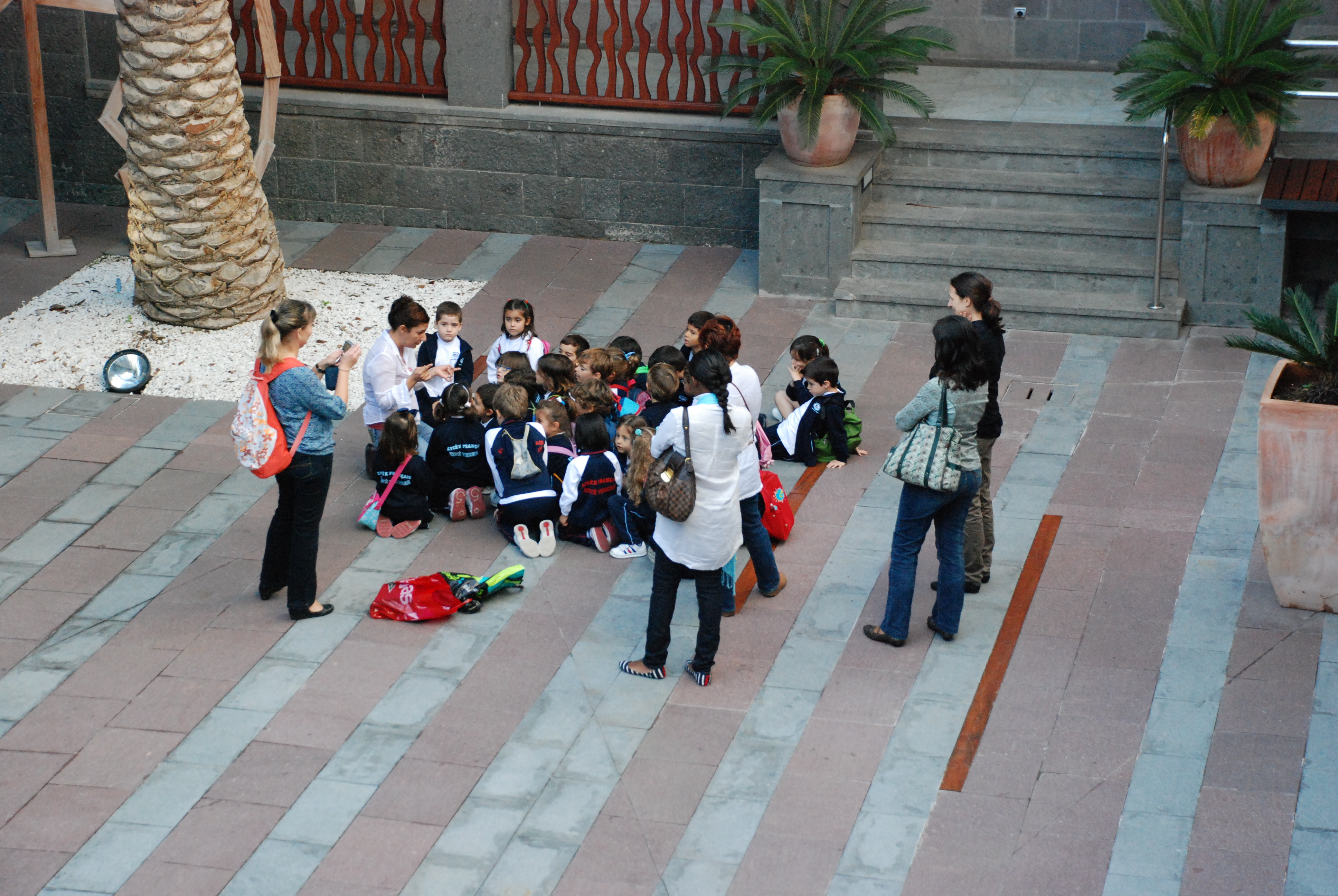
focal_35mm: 87
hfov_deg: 23.4
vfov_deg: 15.8
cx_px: 669
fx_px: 3237
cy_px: 448
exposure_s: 1/200
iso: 1250
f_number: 5.3
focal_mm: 58
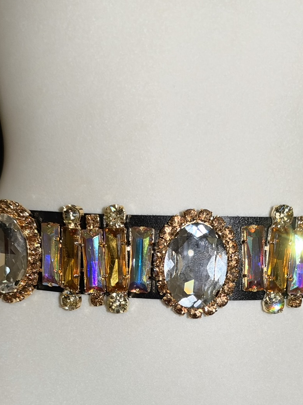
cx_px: 187
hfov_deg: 30.8
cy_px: 286
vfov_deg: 39.7
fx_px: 549
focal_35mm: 47
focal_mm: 6.93
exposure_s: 1/60
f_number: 1.48
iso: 400
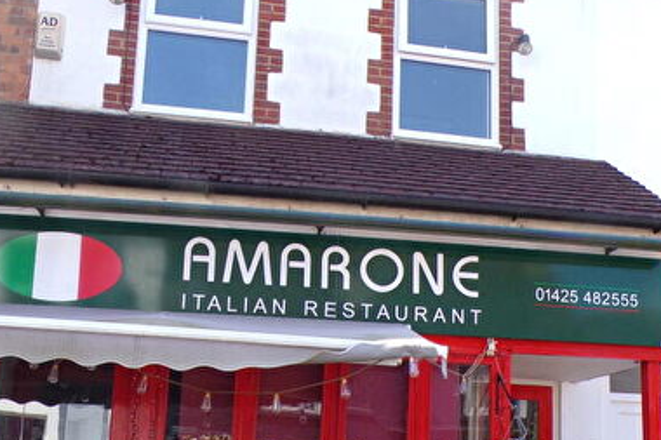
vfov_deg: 28.8
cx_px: 364
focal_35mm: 46
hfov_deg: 42.7
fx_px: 844
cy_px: 321
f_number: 4.3
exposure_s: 1/120
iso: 80
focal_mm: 4.3
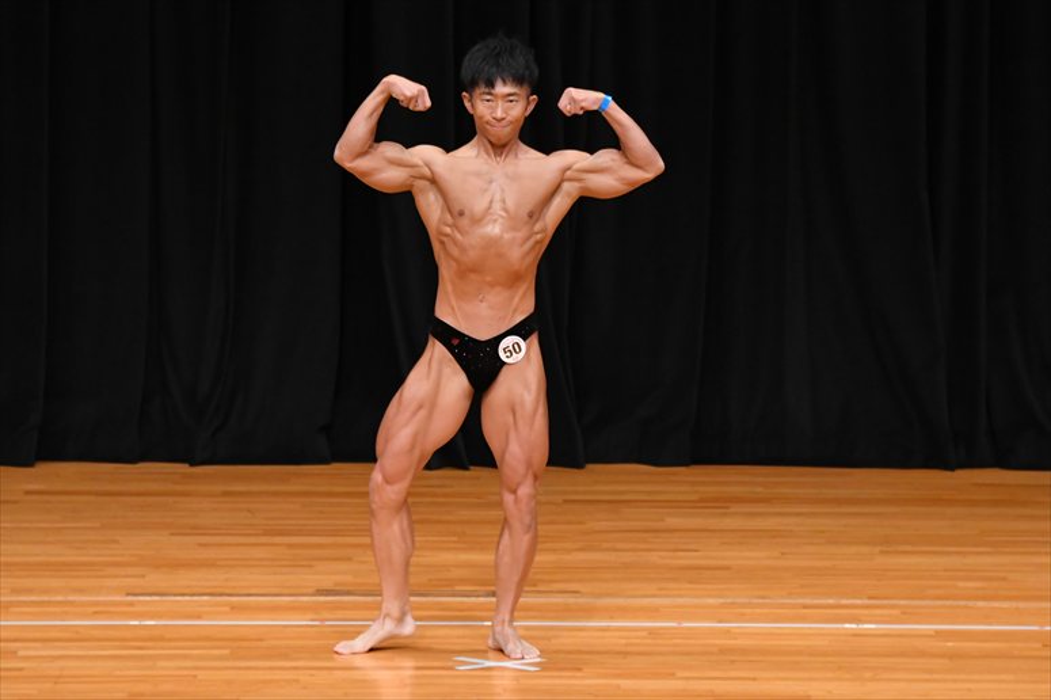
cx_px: 526
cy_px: 350
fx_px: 8316
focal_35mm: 285
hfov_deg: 7.2
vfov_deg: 4.8
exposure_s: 1/400
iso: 3200
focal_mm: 190
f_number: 5.6
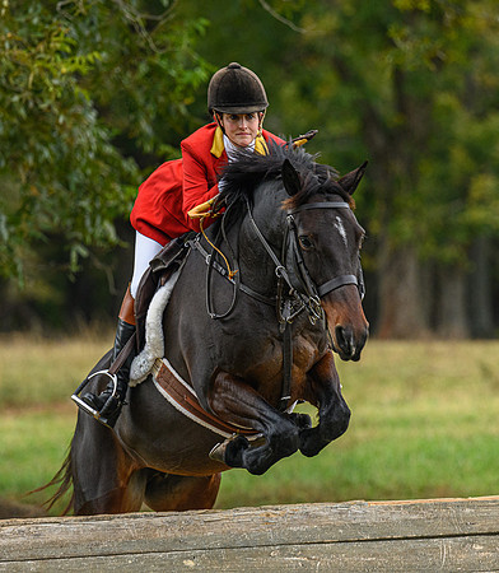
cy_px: 259
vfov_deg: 6.0
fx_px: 5458
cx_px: 295
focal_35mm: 311
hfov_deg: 5.2
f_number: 3.5
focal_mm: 185
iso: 800
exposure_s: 1/640
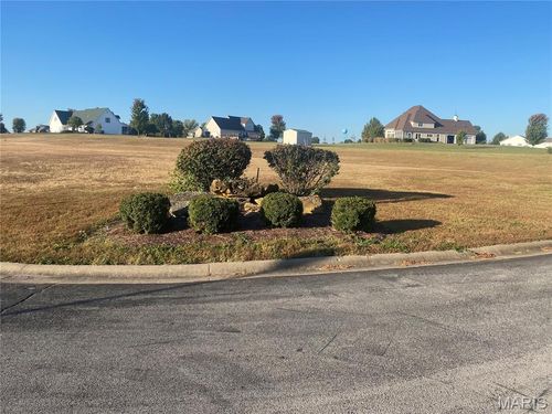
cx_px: 276
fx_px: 415
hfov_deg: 67.3
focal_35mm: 26
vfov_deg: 53.1
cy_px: 207
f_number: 1.8
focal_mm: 4.25
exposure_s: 1/1898
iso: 32
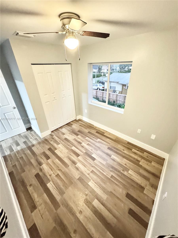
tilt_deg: -31.2
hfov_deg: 85.7
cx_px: 89
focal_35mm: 14
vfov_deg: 102.1
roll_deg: +2.2
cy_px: 119
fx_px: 96
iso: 1000
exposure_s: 1/60
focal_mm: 2.22
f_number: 2.2
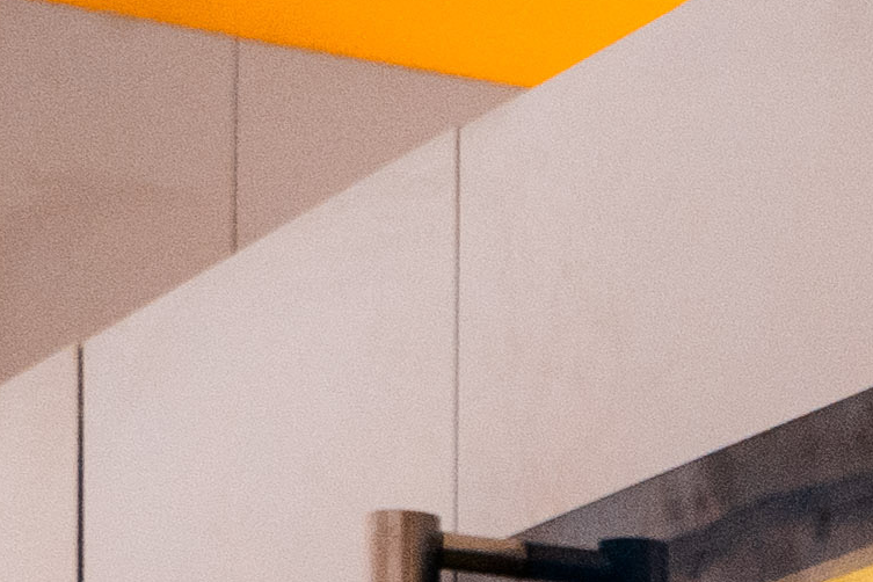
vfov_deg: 5.8
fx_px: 5407
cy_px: 1643
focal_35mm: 223
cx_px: 2815
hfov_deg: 7.7
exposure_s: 1/125
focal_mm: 28
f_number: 5
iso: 1600
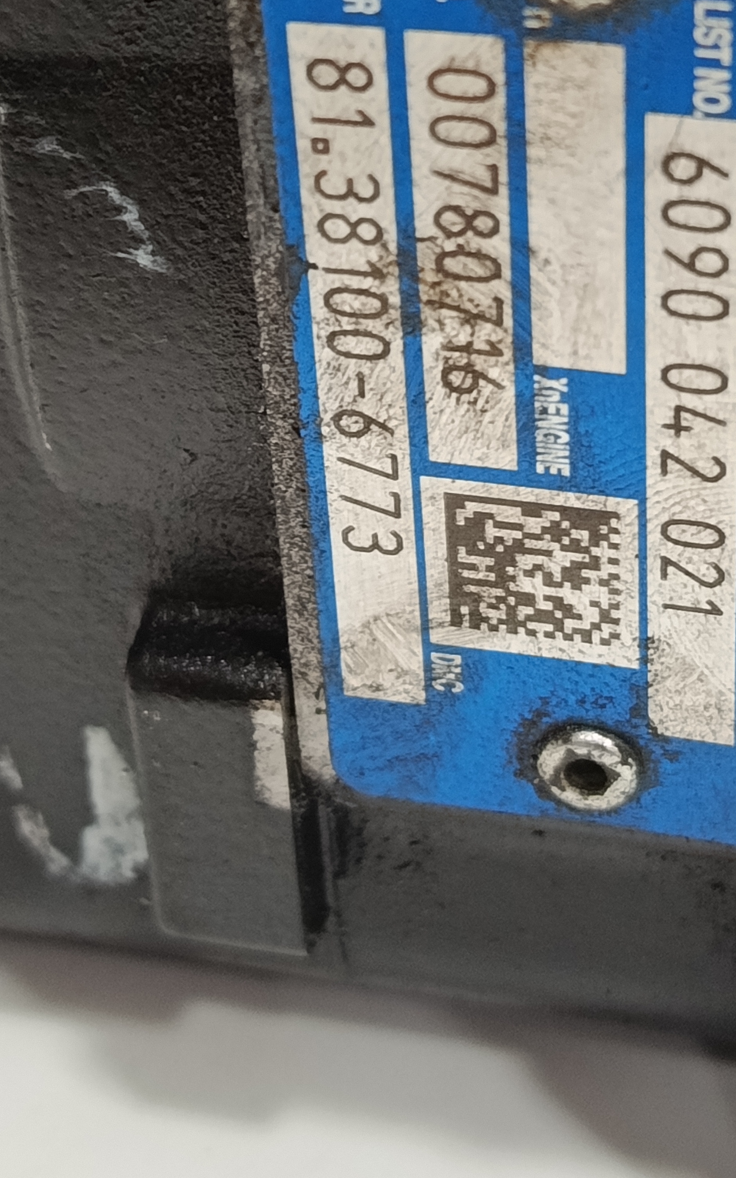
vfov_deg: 23.7
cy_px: 426
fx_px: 2792
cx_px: 398
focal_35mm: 87
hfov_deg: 15.0
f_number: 1.7
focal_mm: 5.24
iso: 1126
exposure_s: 1/33.3
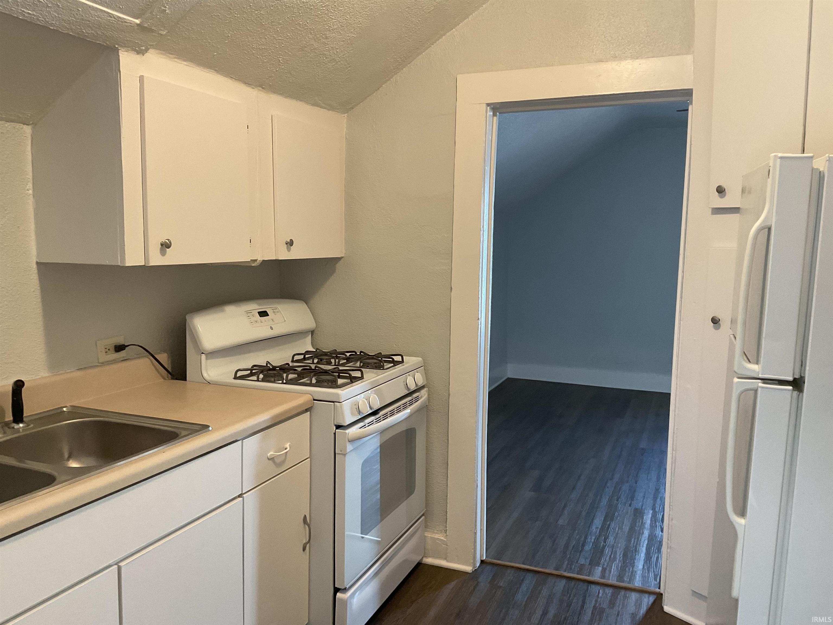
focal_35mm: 29
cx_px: 416
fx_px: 698
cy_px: 312
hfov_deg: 61.7
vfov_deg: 48.2
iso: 100
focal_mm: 3
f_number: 1.8
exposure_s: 1/60
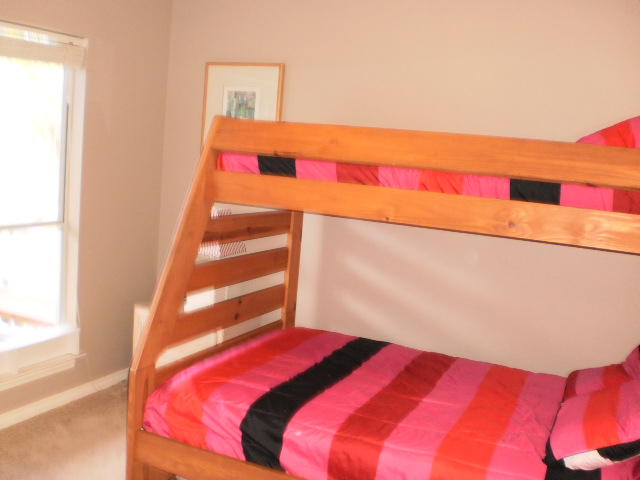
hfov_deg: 51.4
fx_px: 666
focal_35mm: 36
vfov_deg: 39.7
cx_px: 320
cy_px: 240
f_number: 3.1
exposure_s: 1/30
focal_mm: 6.3
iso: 320
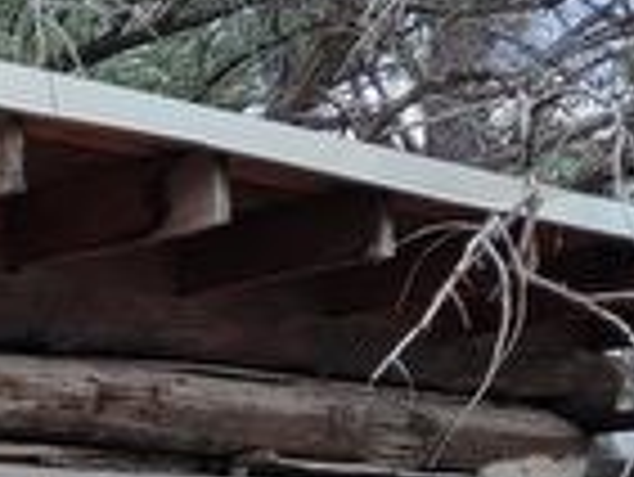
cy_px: 716
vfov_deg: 9.8
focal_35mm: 147
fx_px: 2695
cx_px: -692
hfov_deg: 11.8
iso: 40
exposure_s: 1/914
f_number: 1.8
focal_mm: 5.4
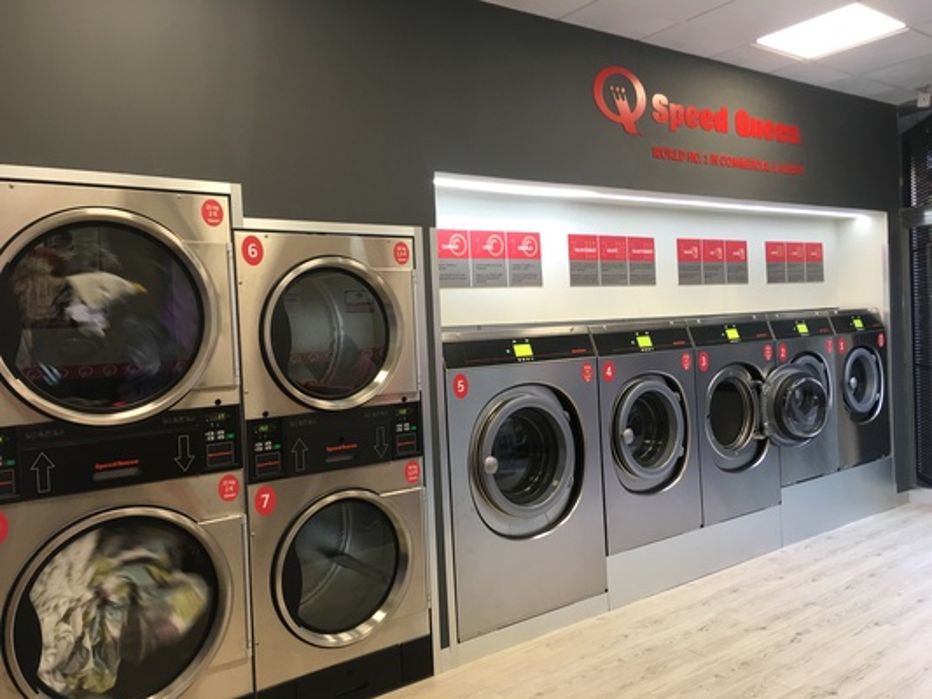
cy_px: 350
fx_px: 781
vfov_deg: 48.2
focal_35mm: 29
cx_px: 466
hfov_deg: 61.6
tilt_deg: -1.7
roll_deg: +2.3
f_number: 2.2
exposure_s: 1/17
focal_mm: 4.15
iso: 32
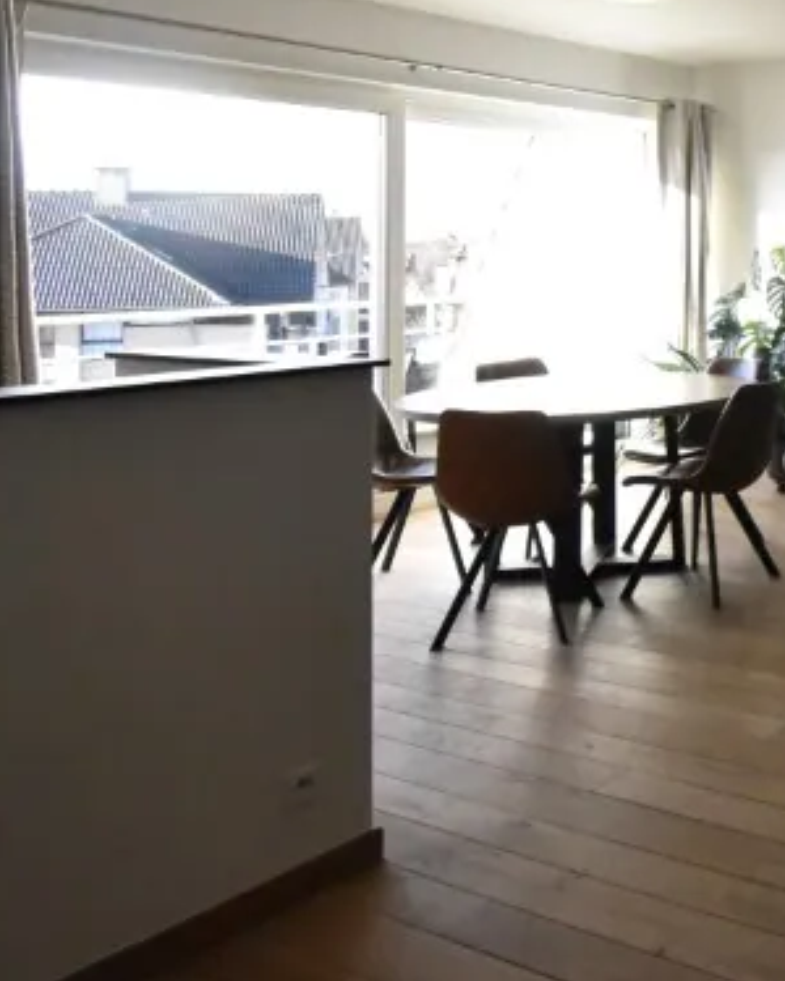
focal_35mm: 36
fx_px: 1045
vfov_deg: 48.1
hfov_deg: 30.8
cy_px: 230
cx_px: 1055
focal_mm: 10
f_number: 5.6
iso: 3200
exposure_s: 1/800
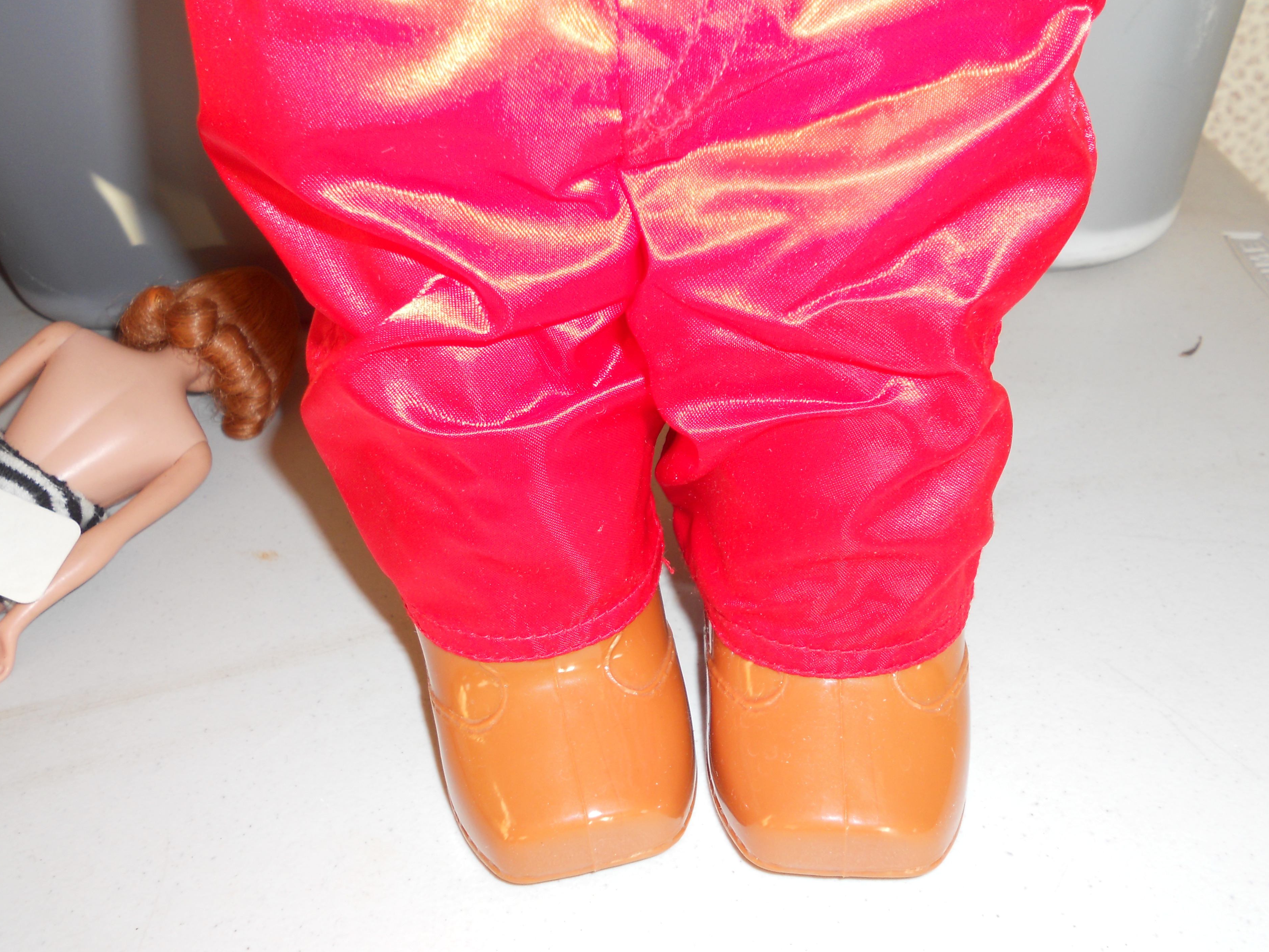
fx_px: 1246
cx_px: 639
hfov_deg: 54.0
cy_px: 482
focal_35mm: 34
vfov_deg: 41.8
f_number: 3.5
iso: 80
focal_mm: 5.8
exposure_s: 1/25
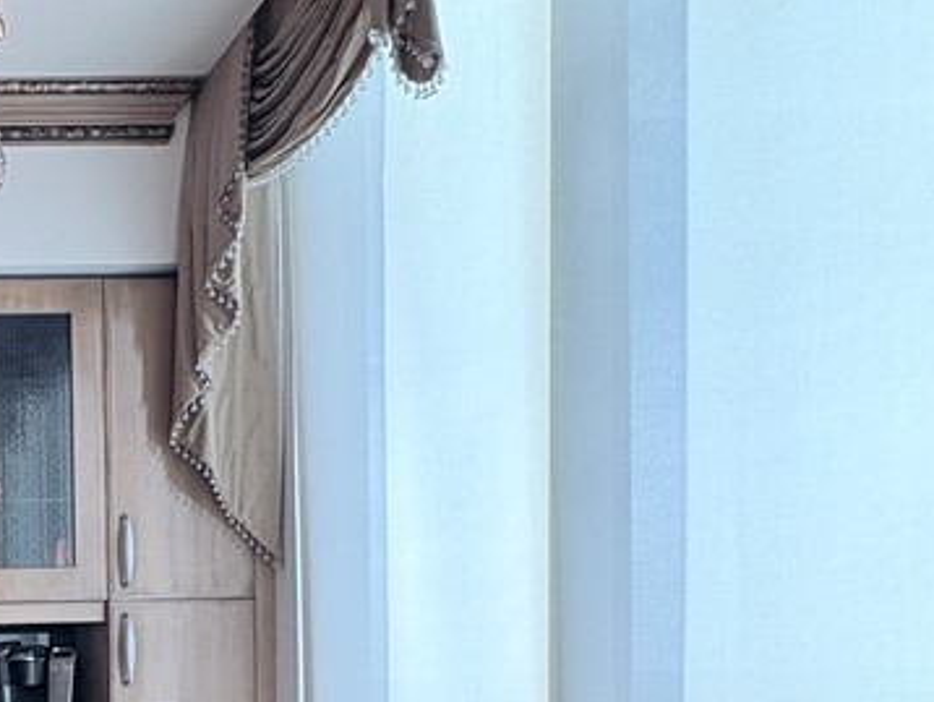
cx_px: -248
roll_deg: +2.1
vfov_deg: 32.6
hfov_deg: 34.7
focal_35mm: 40
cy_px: 725
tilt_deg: -1.1
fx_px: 1080
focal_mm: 2.22
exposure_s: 1/120
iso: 125
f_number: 2.2
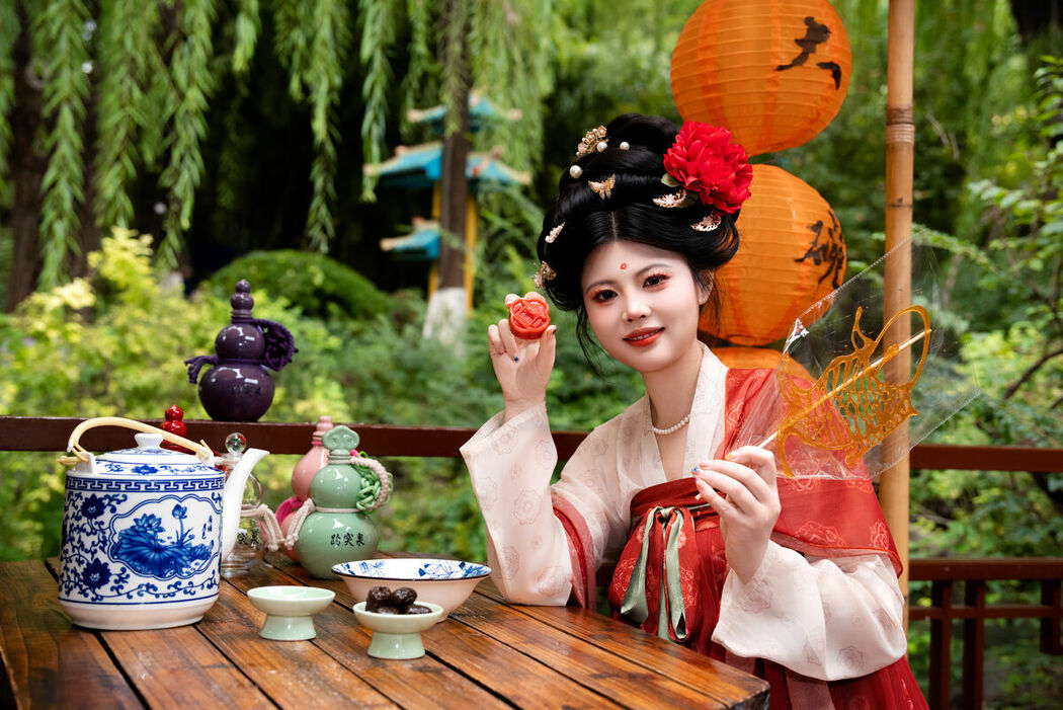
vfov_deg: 28.7
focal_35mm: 47
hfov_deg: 41.9
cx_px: 532
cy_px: 355
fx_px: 1388
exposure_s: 1/125
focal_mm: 47
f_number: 4
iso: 800
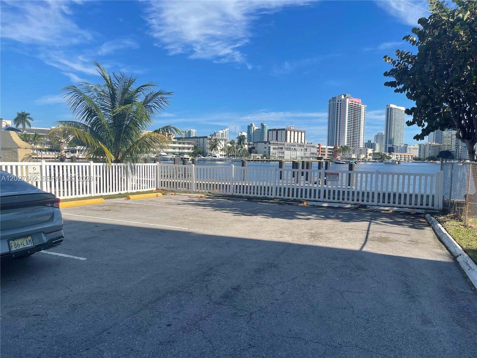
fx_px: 358
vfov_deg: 53.1
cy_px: 179
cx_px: 238
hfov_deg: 67.3
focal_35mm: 26
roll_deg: +0.0
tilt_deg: -4.3
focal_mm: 5.1
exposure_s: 1/3788
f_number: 1.6
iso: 32
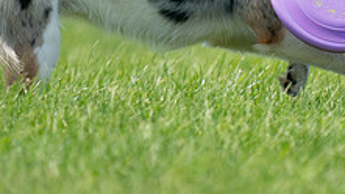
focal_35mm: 1648
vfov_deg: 0.7
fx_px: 15067
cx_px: 203
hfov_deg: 1.3
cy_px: -62
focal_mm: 600
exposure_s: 1/4000
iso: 800
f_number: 6.3
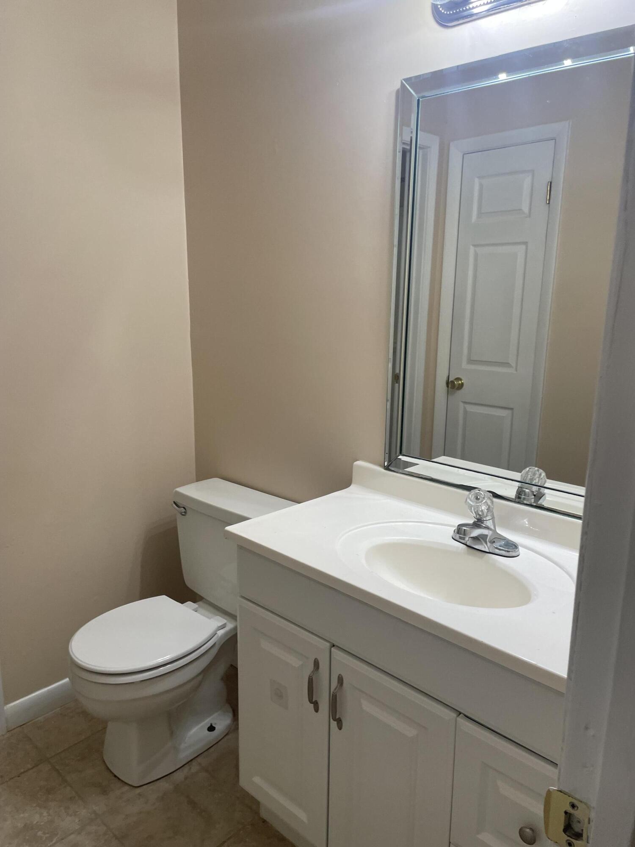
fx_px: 636
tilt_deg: -12.0
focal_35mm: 26
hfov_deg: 53.1
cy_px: 424
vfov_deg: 67.3
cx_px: 318
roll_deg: -1.1
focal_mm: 4.2
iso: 125
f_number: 1.6
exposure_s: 1/120
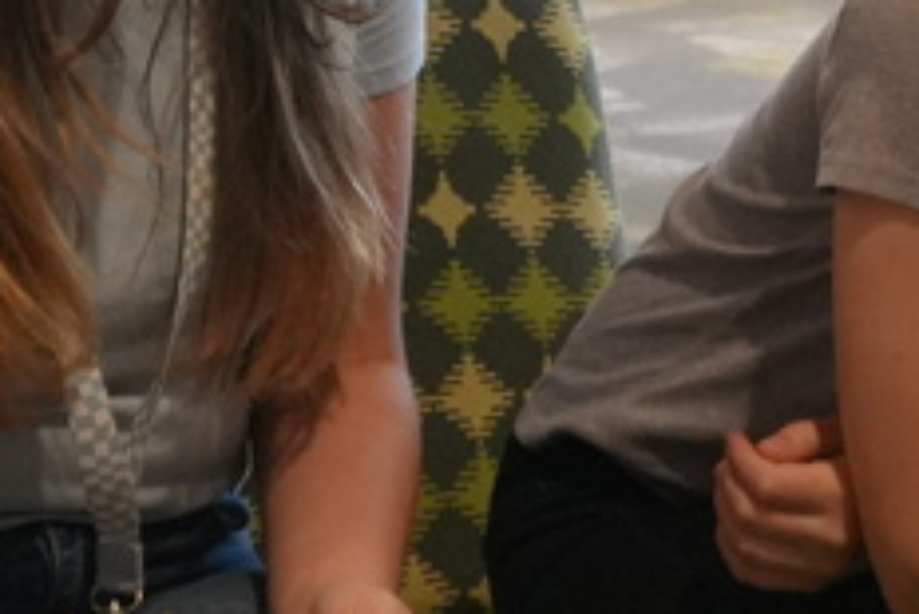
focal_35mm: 165
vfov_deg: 7.9
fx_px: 4220
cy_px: -616
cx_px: 559
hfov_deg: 12.4
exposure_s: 1/160
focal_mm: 25
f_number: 4.5
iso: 2500
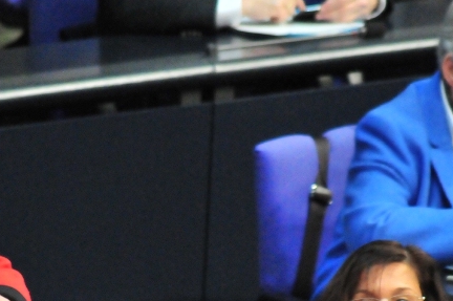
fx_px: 10281
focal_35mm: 818
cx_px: 253
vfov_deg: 1.7
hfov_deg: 2.5
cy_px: 352
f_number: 5.3
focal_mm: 230
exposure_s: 1/90
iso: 3200
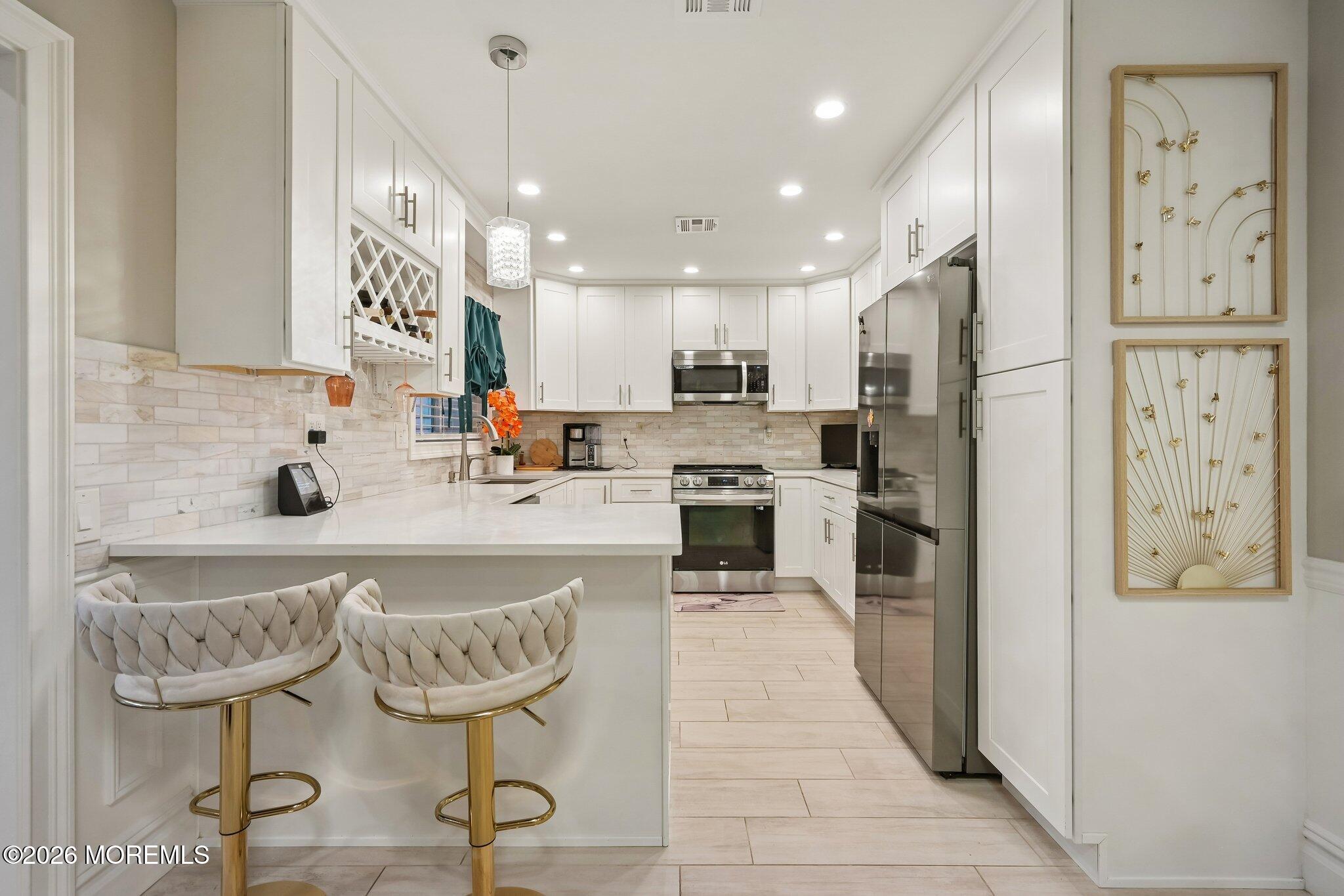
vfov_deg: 75.5
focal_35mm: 16
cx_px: 672
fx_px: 579
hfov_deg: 98.5
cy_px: 448
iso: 400
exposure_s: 1/13
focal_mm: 15.5
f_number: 11
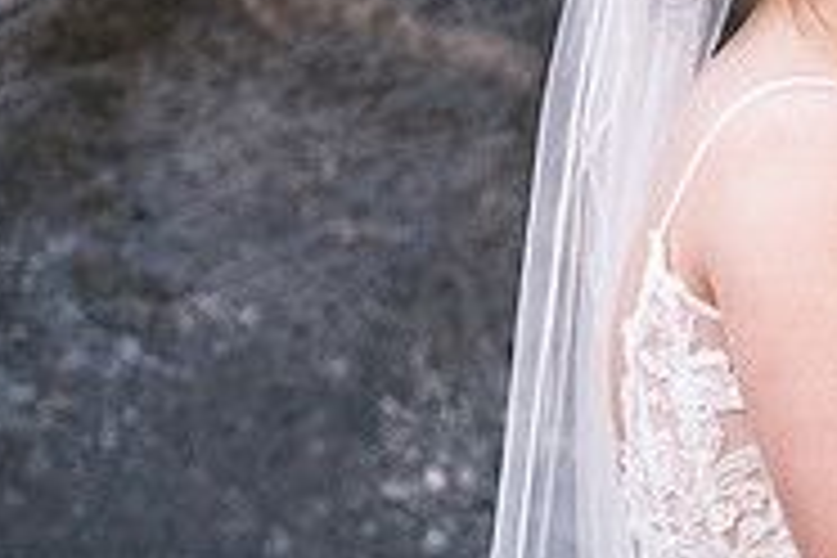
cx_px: 1278
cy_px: 721
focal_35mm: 572
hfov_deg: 3.6
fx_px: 13298
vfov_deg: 2.4
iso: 800
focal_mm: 102.2
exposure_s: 1/240
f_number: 3.6
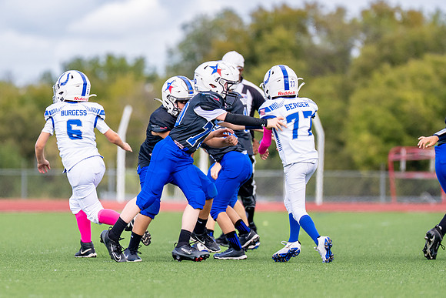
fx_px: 6190
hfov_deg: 4.1
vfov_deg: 2.8
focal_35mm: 500
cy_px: 171
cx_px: 154
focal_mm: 200
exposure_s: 1/3200
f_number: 2.8
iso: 320
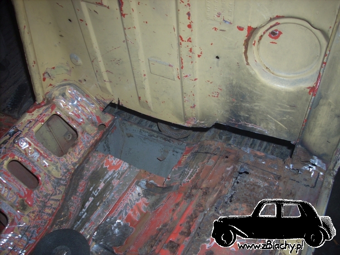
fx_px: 364
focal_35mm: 37
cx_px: 170
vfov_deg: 38.7
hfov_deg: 50.1
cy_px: 128
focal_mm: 6.2
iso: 64
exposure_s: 1/60
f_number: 2.8
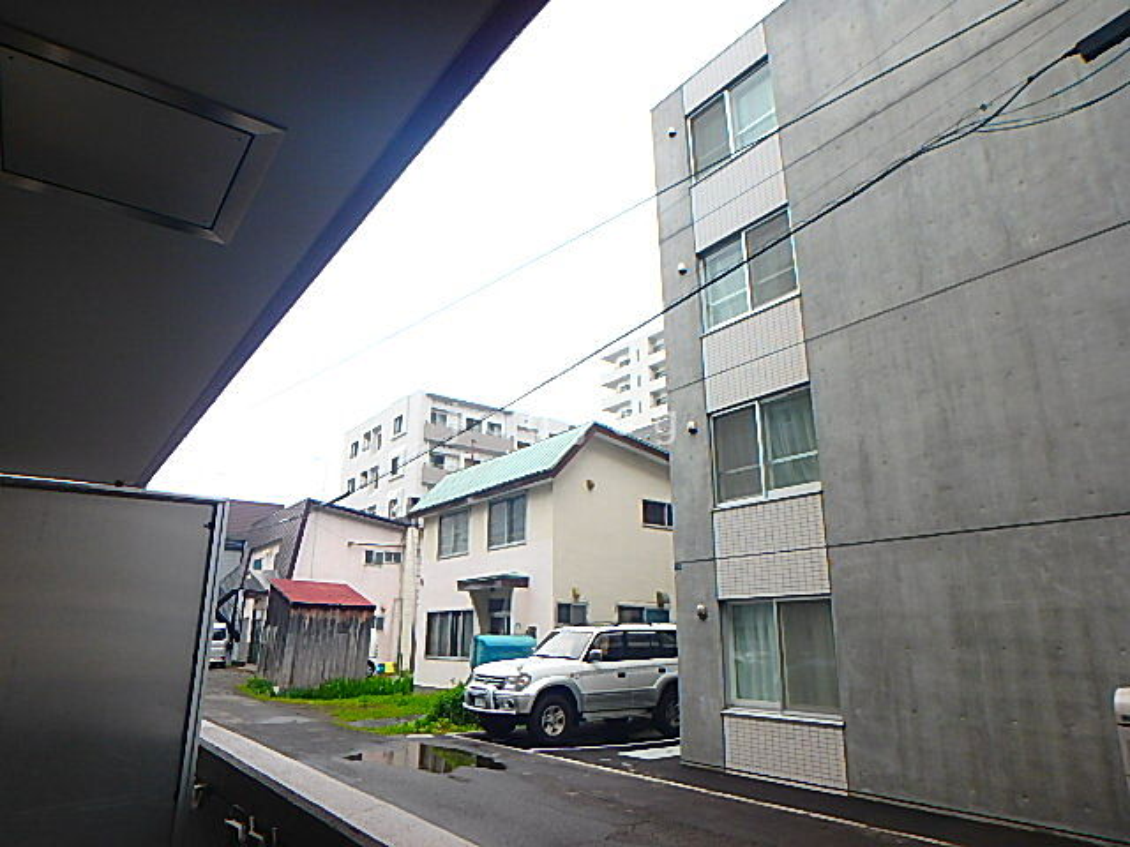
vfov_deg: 63.4
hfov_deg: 79.0
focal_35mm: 21
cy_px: 424
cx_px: 565
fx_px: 686
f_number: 3.5
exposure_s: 1/100
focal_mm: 3.7
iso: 125
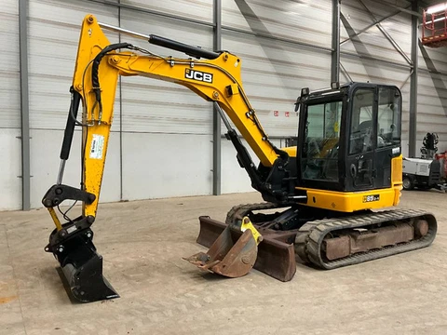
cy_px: 168
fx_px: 374
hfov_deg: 61.7
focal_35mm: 29
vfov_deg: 48.2
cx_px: 224
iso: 160
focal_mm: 3
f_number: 1.8
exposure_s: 1/60
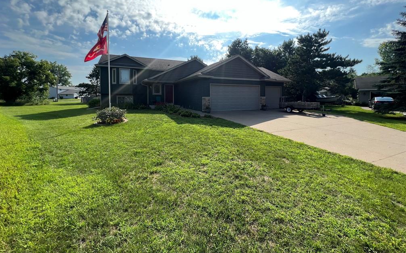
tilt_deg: -0.7
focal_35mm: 14
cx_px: 200
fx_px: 155
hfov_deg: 105.3
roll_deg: -0.1
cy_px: 100
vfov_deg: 77.7
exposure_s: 1/1233
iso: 32
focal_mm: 1.57
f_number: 1.8
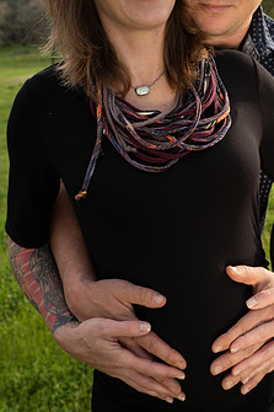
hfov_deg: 31.1
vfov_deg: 45.0
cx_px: 167
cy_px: 151
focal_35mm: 43
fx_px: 491
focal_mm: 32
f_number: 6.3
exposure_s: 1/125
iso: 100
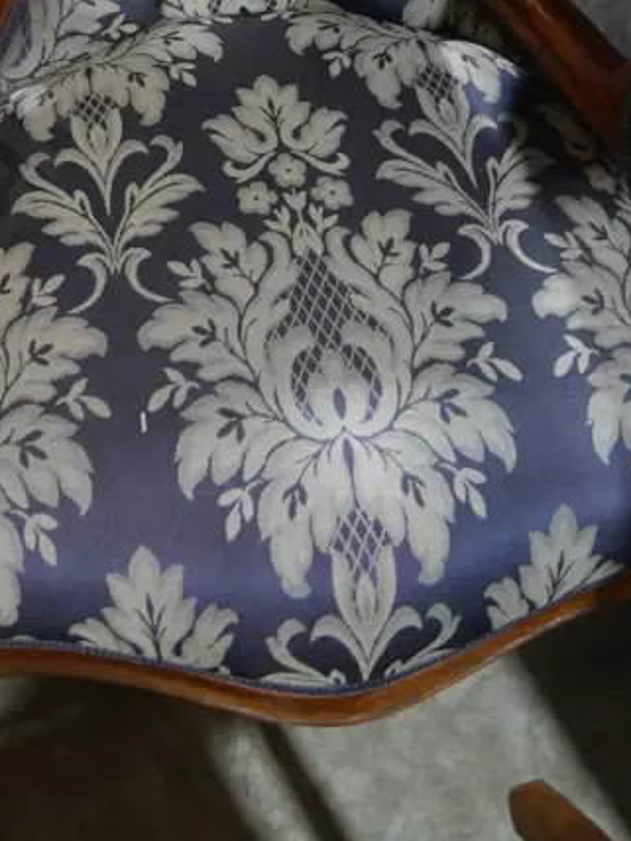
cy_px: -114
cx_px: 215
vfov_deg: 26.4
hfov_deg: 21.9
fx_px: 1628
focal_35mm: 67
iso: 800
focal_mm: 14
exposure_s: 1/60
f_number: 3.5
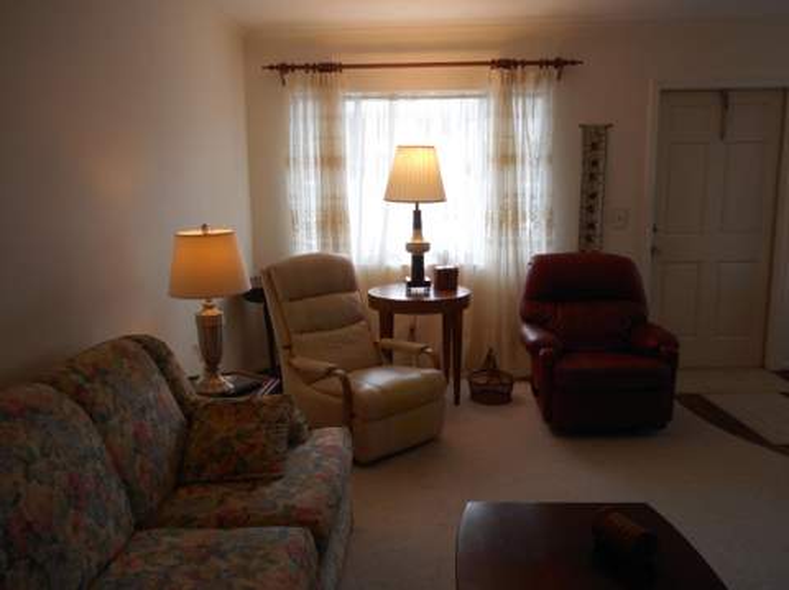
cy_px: 295
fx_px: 660
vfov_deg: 48.2
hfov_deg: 61.7
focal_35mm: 29
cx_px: 394
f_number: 4
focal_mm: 5.2
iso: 80
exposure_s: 1/30
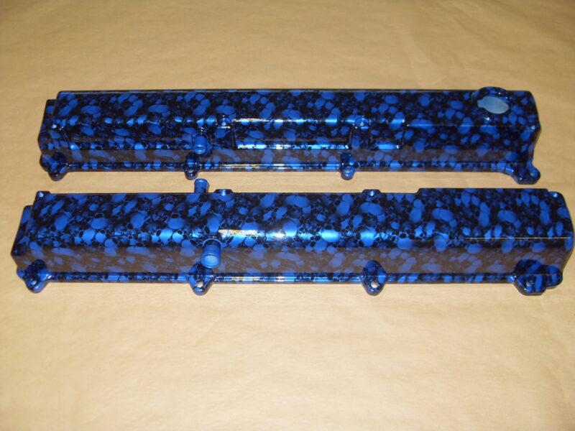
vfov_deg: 40.7
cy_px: 216
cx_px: 288
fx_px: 581
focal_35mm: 35
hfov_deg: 52.6
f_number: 2.8
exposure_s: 1/45
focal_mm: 6.3
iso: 100
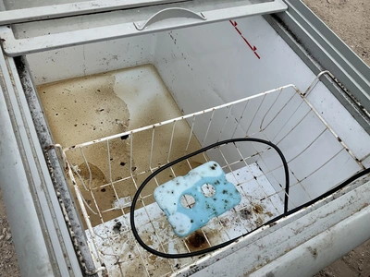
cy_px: 138
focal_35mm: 29
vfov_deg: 48.2
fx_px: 310
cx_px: 185
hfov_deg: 61.7
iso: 25
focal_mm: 3
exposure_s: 1/1490
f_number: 1.8
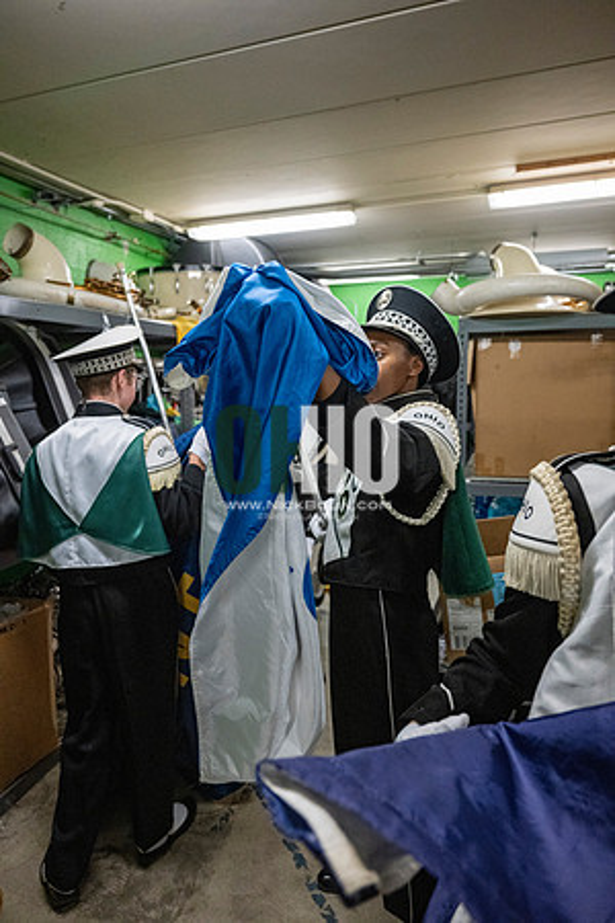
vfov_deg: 73.7
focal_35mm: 24
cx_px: 308
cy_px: 462
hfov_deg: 53.1
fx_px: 615
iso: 5000
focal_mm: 24
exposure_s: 1/500
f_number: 3.2
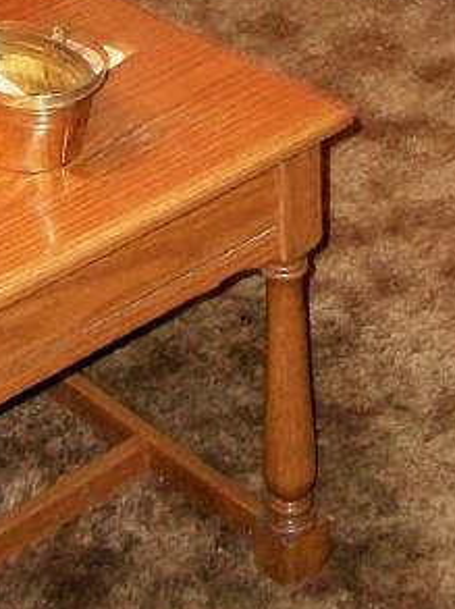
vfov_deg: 15.7
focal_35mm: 112
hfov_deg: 13.1
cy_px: -397
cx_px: 422
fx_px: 1967
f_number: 2.9
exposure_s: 1/30
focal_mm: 5.7
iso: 240
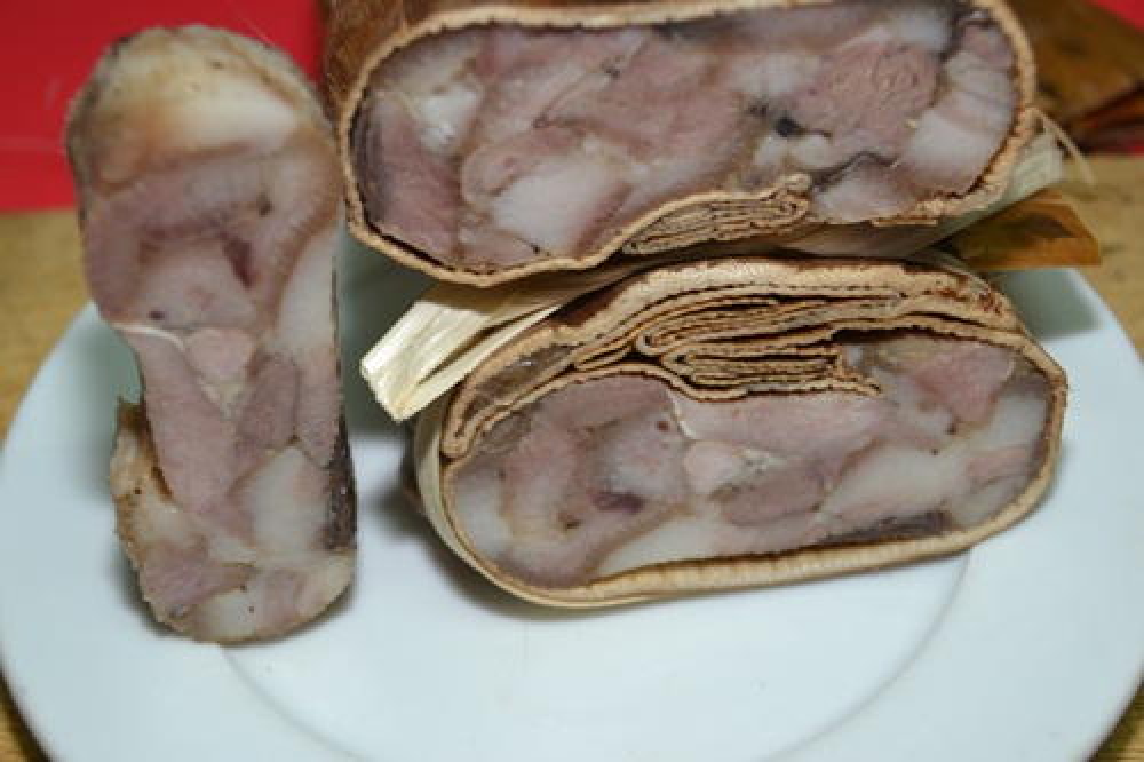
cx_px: 572
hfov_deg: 28.1
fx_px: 2287
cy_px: 381
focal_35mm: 72
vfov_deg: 18.9
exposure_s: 1/10
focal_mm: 48
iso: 220
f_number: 4.8
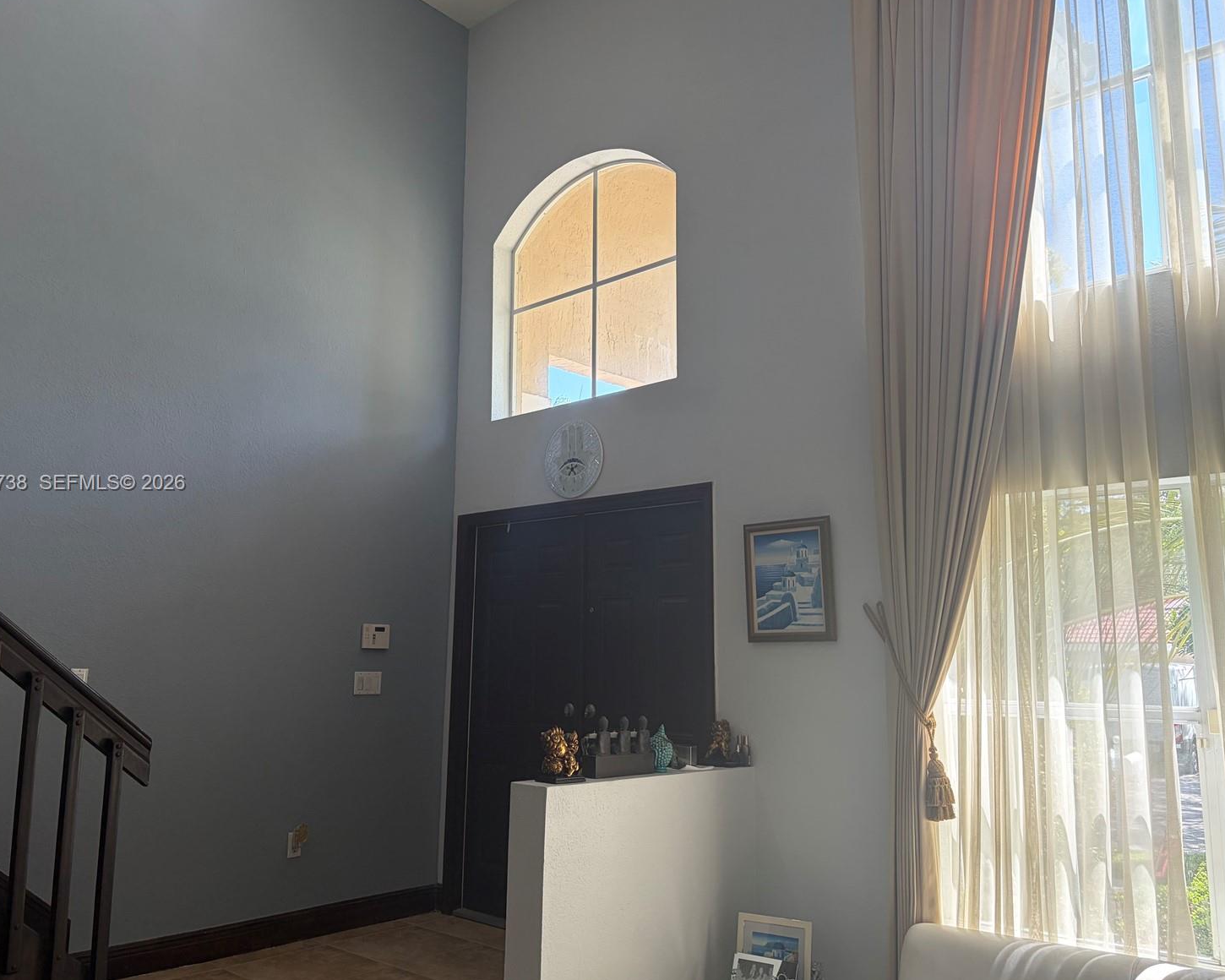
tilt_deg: +9.4
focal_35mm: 28
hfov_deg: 62.2
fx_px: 1015
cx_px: 598
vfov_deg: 51.5
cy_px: 484
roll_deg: +0.5
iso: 100
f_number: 1.6
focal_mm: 5.96
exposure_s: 1/222
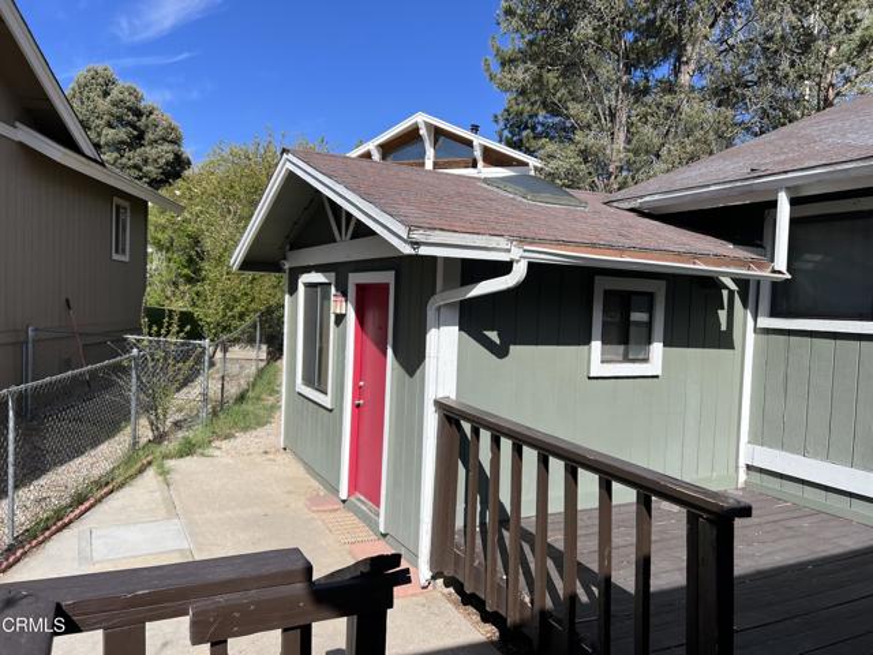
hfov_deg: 67.3
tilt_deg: -3.4
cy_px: 328
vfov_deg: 53.1
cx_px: 436
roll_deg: -2.4
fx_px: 656
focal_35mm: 26
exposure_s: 1/3968
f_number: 1.5
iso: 50
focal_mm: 5.7
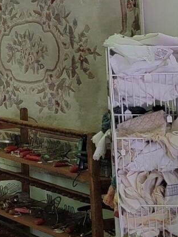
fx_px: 781
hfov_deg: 12.2
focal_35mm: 114
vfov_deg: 16.8
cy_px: -15
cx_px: -117
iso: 250
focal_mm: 6.7
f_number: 1.8
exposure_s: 1/120
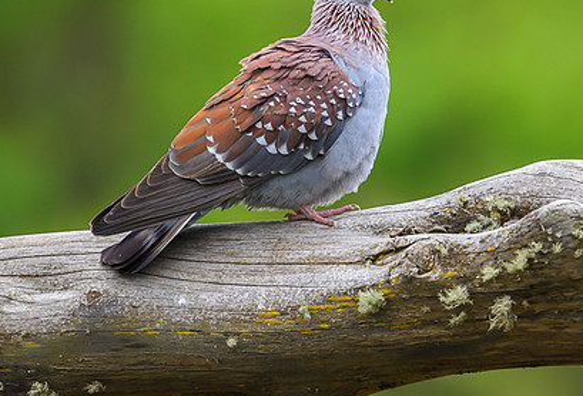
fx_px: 21179
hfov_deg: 1.6
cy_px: 41
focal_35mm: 1300
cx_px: 366
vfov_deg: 1.1
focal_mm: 560
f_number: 4
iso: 800
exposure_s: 1/800
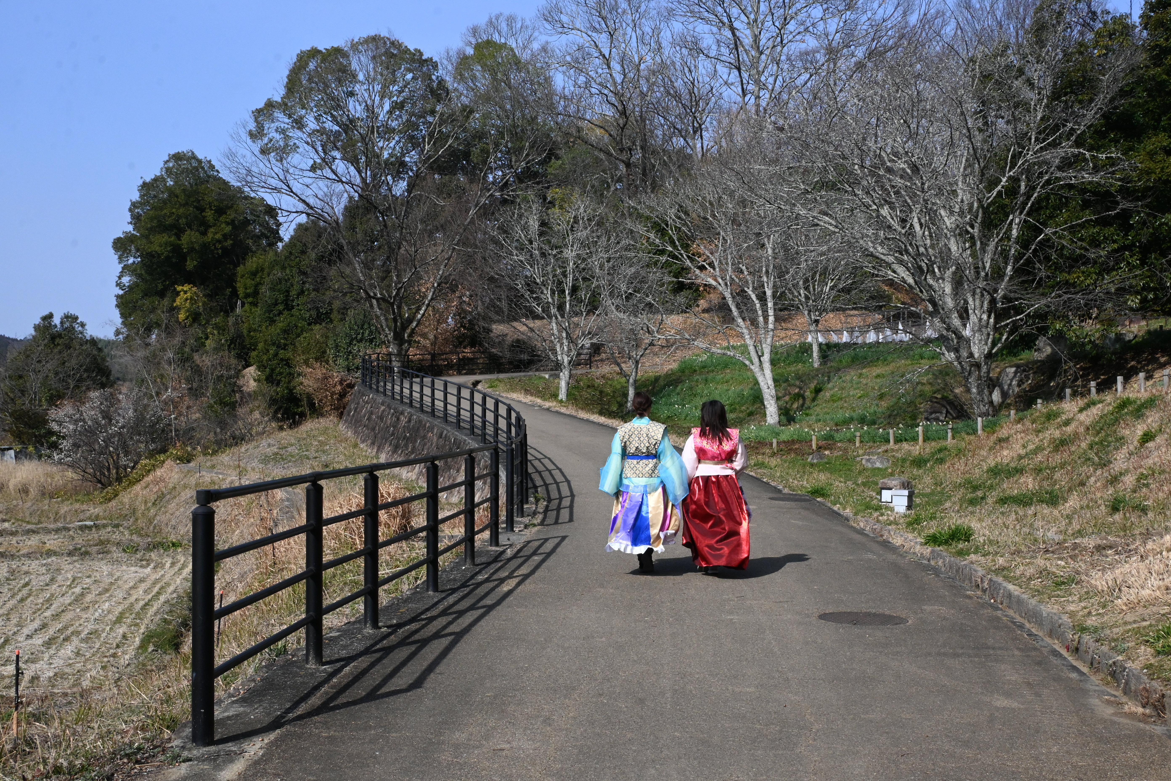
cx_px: 586
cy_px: 390
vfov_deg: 31.9
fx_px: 1366
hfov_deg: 46.4
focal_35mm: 42
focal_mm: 28
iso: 1000
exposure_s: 1/800
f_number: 14
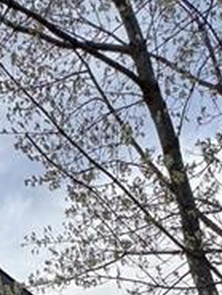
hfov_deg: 23.3
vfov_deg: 22.6
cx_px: -40
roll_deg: +0.8
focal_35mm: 58
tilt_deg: +14.4
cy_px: 505
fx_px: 495
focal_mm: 2.22
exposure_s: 1/383
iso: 40
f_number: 2.2
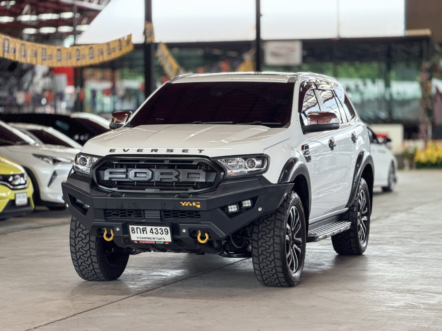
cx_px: 221
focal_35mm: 100
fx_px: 1277
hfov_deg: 19.6
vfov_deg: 14.8
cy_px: 166
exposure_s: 1/121
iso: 250
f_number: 2.8
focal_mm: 16.89
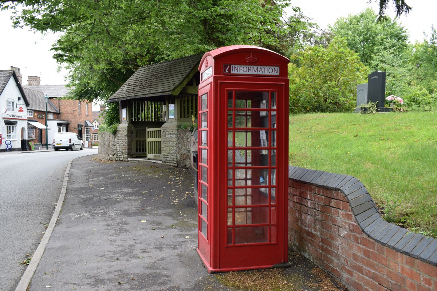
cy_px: 146
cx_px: 218
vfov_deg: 38.4
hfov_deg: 55.1
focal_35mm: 34
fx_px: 419
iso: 400
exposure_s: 1/200
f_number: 7.1
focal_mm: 23
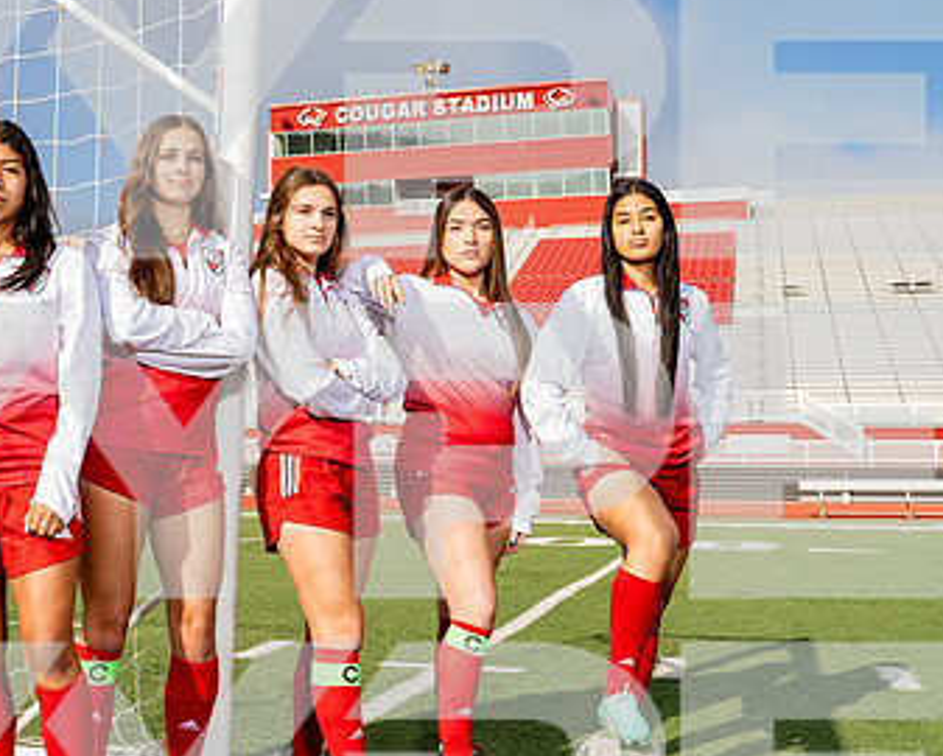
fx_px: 1340
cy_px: 443
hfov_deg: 38.1
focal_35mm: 48
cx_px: 277
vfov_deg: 31.4
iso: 100
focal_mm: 27
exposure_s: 1/250
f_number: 8
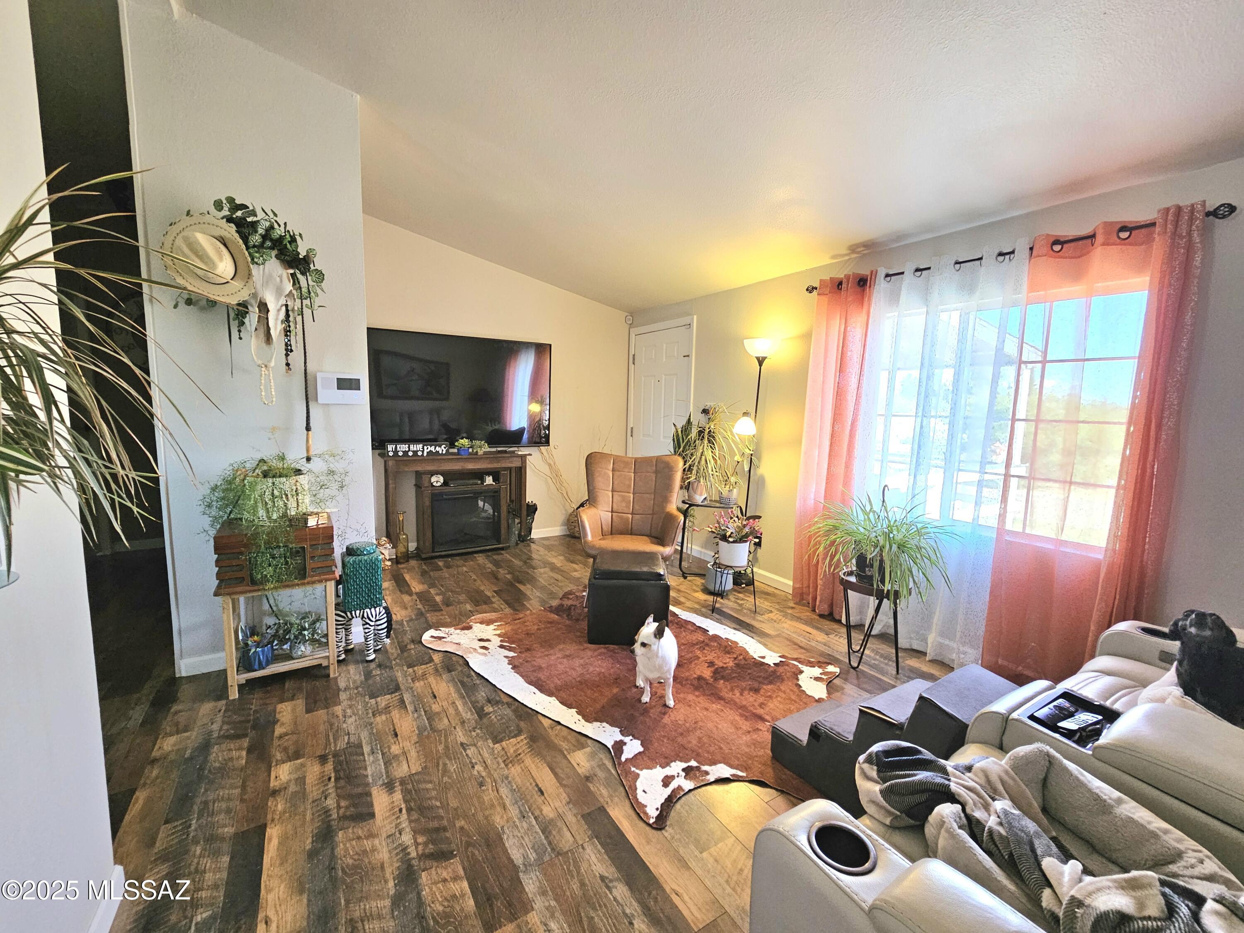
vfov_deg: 89.9
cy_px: 466
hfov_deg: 106.2
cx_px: 622
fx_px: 467
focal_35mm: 13
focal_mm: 2.2
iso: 200
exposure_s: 1/60.2
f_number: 2.2
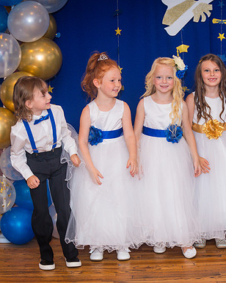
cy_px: 142
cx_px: 185
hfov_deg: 15.4
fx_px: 828
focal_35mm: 99
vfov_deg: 19.4
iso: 320
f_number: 3.5
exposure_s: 1/200
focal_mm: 70
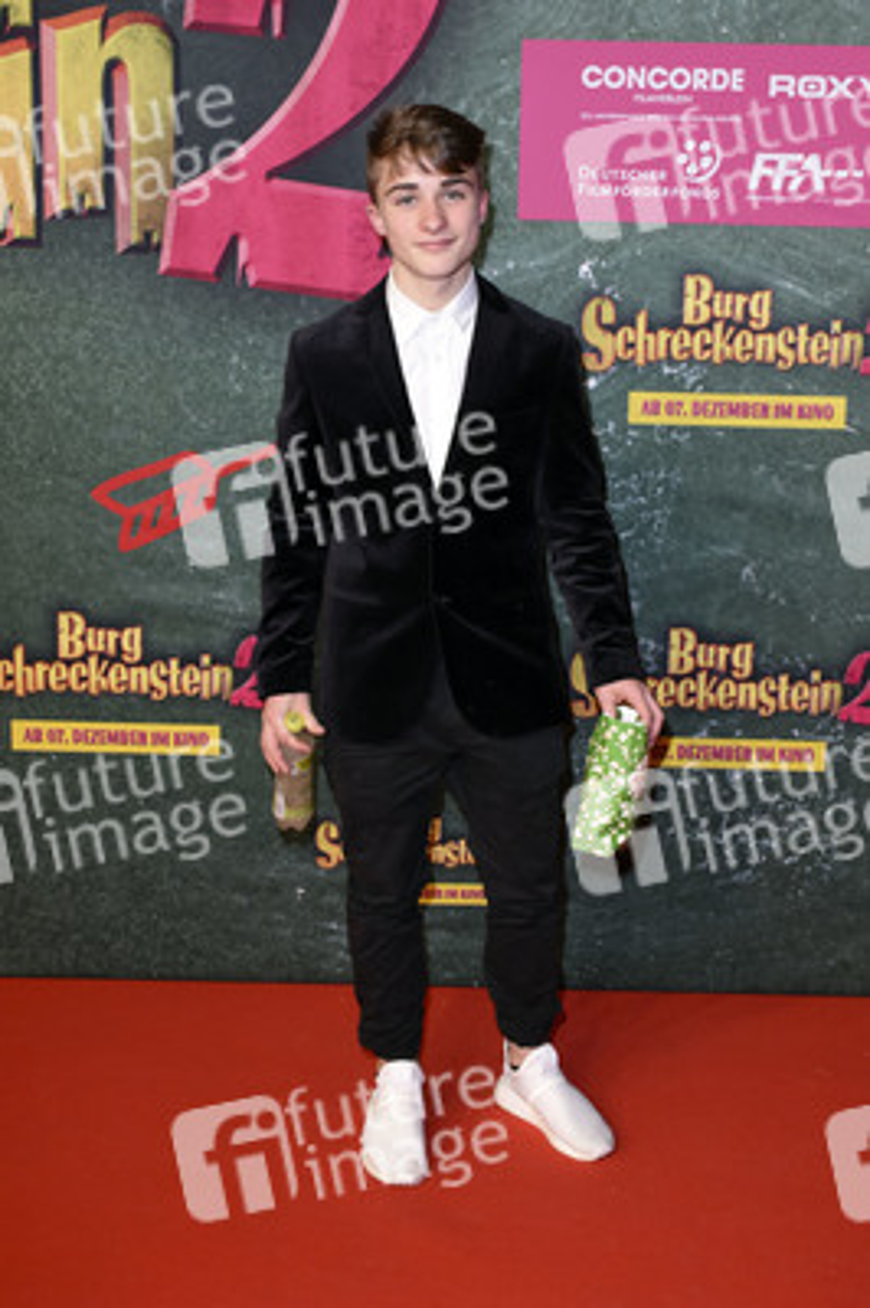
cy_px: 654
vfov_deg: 49.6
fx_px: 1416
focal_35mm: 39
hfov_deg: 34.2
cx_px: 435
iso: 1000
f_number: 6.3
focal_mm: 26
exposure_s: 1/160
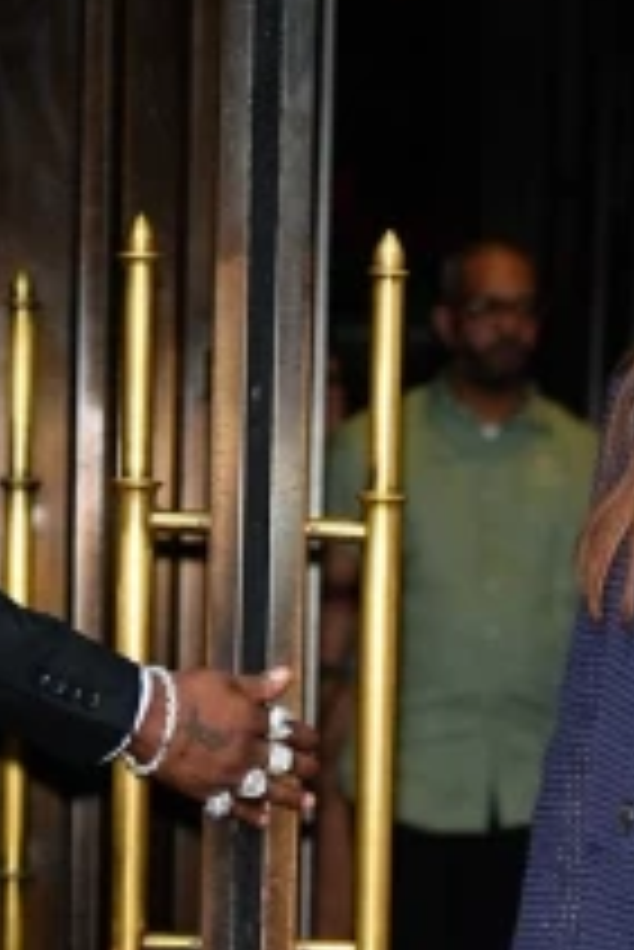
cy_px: 1069
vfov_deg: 19.5
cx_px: 814
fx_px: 2637
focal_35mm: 100
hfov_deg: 13.2
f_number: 2
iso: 500
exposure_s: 1/640
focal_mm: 37
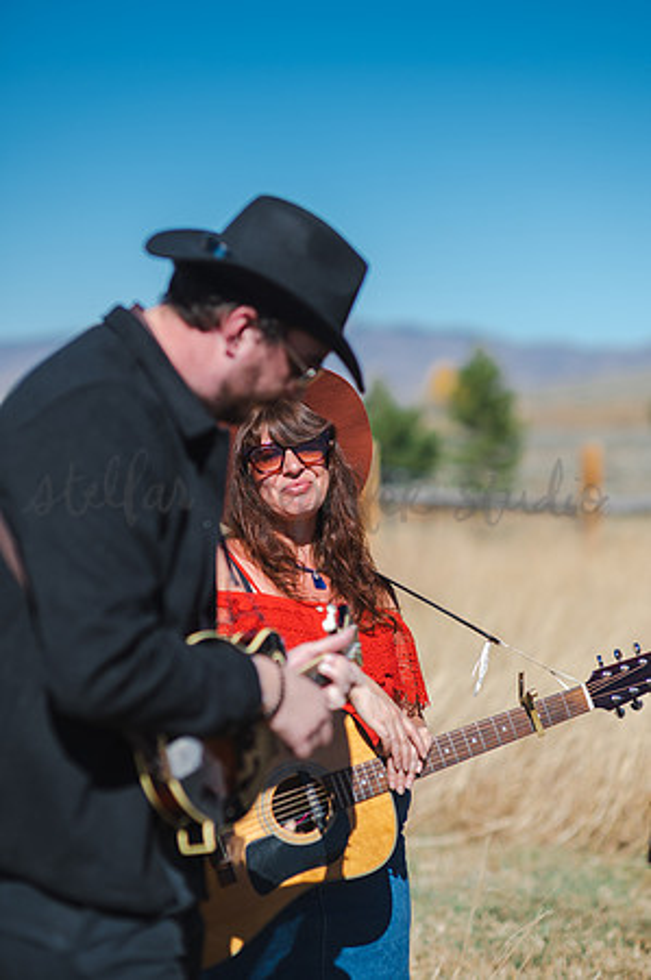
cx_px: 326
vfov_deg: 23.9
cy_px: 490
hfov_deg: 16.0
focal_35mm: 85
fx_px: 2311
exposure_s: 1/2500
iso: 125
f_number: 2.2
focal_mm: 85
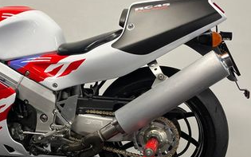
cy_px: 67
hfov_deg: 35.7
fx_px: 383
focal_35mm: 56
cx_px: 74
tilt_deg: -6.1
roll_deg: -1.3
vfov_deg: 23.1
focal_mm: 5.1
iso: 125
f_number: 1.6
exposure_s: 1/100
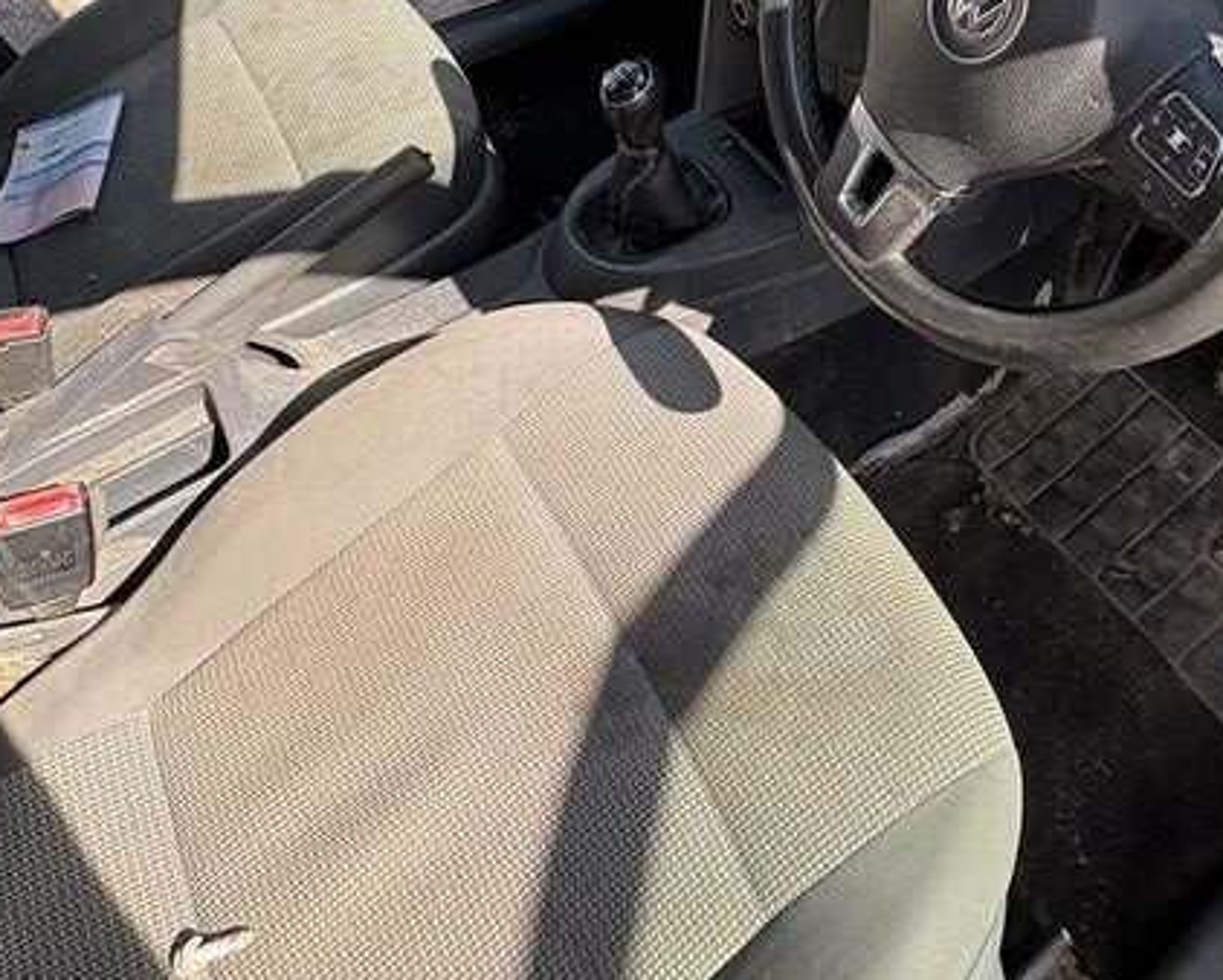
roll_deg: +2.5
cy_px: 110
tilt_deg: -37.7
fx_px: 1050
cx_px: 890
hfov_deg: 57.9
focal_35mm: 29
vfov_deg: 45.6
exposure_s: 1/133
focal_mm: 2.22
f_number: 2.2
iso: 64
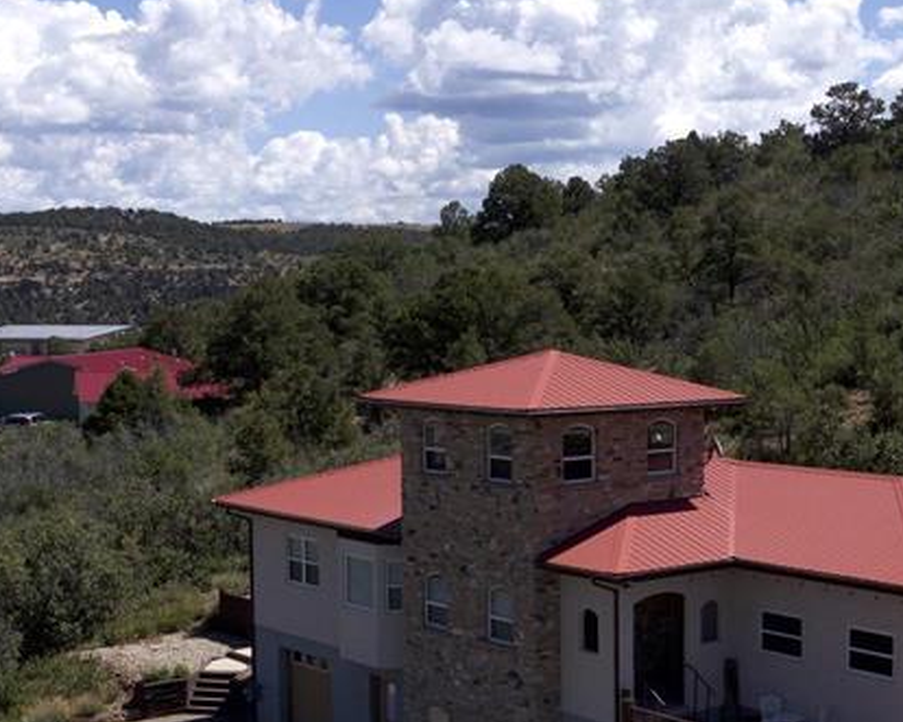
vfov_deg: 23.4
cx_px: 578
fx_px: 1737
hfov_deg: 29.0
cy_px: 436
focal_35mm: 65
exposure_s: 1/640
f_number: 6.3
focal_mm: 10.26
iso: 100
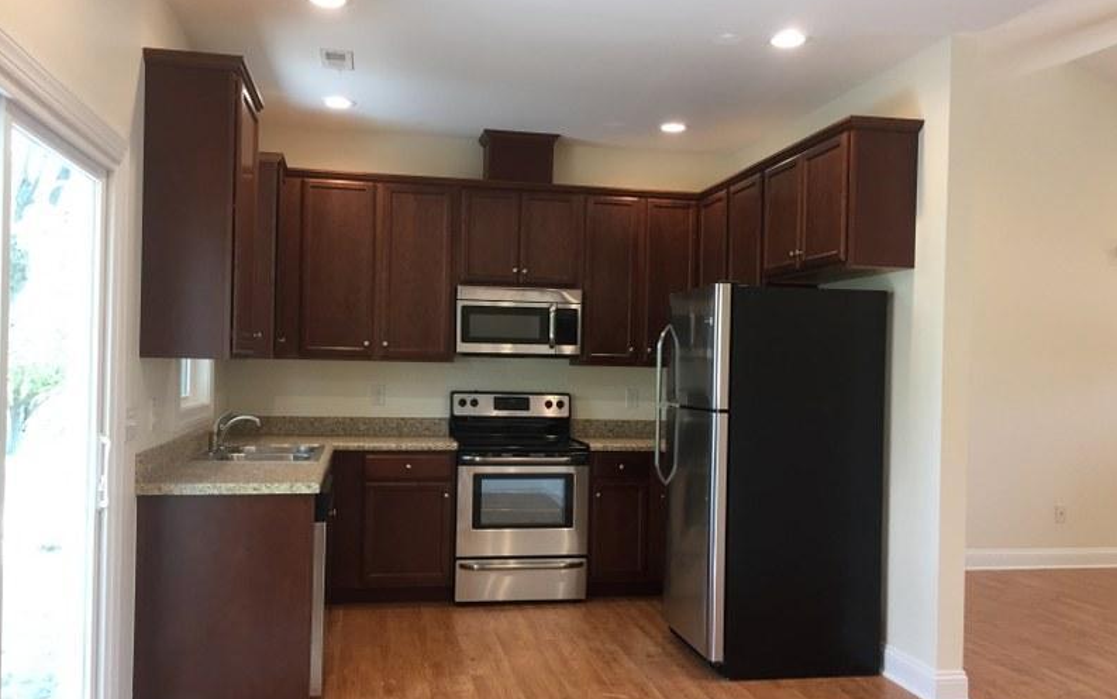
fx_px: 944
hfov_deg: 61.2
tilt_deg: -1.7
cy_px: 368
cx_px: 558
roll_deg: -2.2
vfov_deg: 40.6
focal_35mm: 31
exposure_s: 1/30
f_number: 2.2
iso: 50
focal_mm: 4.15
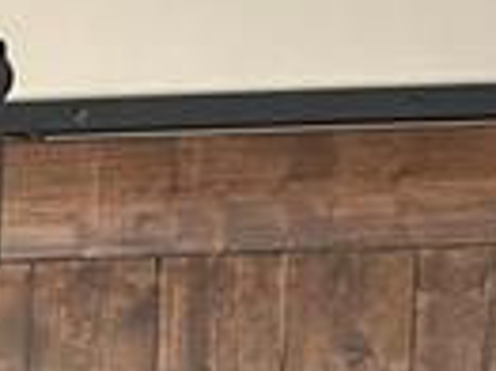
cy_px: 984
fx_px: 2920
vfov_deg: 6.8
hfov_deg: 7.7
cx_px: -1272
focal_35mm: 204
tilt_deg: -6.3
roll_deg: +1.2
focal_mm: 5.7
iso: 125
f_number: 1.5
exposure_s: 1/121
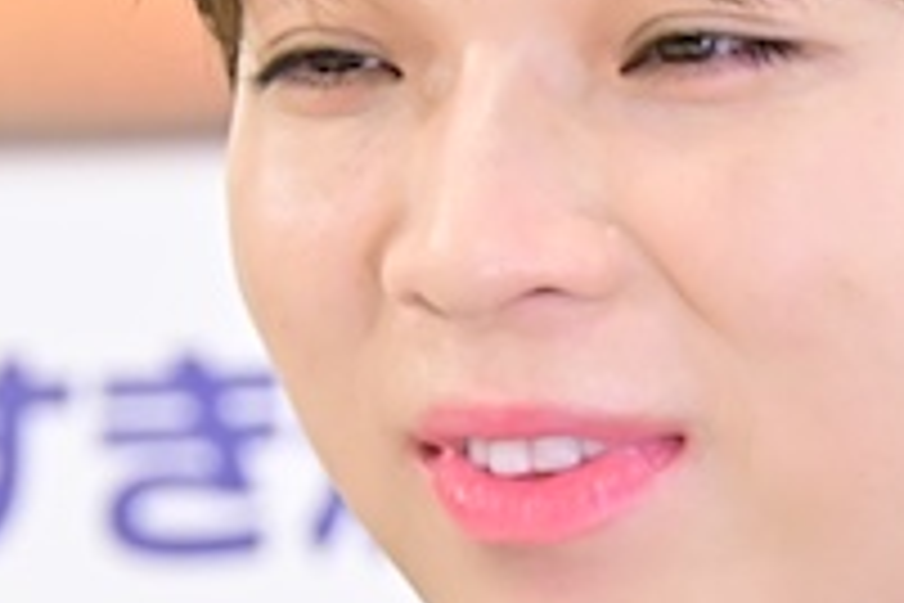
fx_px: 24958
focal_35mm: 994
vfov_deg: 1.4
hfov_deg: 2.1
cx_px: 769
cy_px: 605
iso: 4000
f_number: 6.3
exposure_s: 1/125
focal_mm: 200
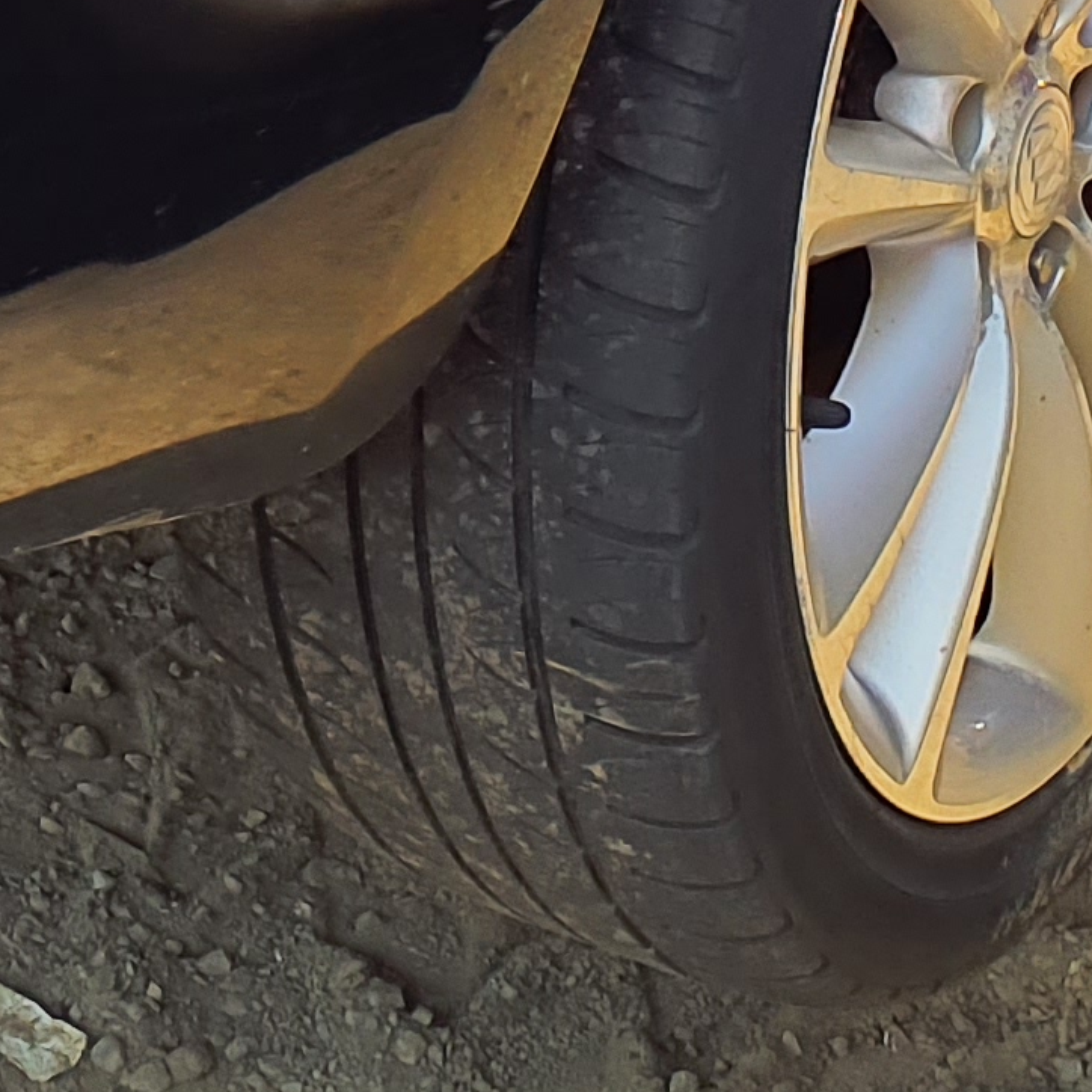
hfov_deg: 12.5
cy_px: -1092
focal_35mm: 136
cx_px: -293
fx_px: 4854
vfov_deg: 11.5
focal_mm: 3.58
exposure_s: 1/882
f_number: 1.9
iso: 40
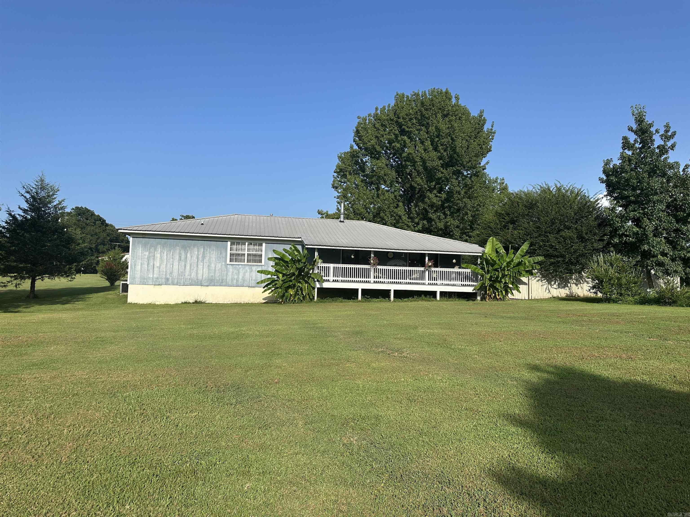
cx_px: 345
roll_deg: -2.3
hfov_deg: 71.6
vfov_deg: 56.8
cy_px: 258
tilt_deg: +4.4
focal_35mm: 24
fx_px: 478
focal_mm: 6.86
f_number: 1.78
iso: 80
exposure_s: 1/4348
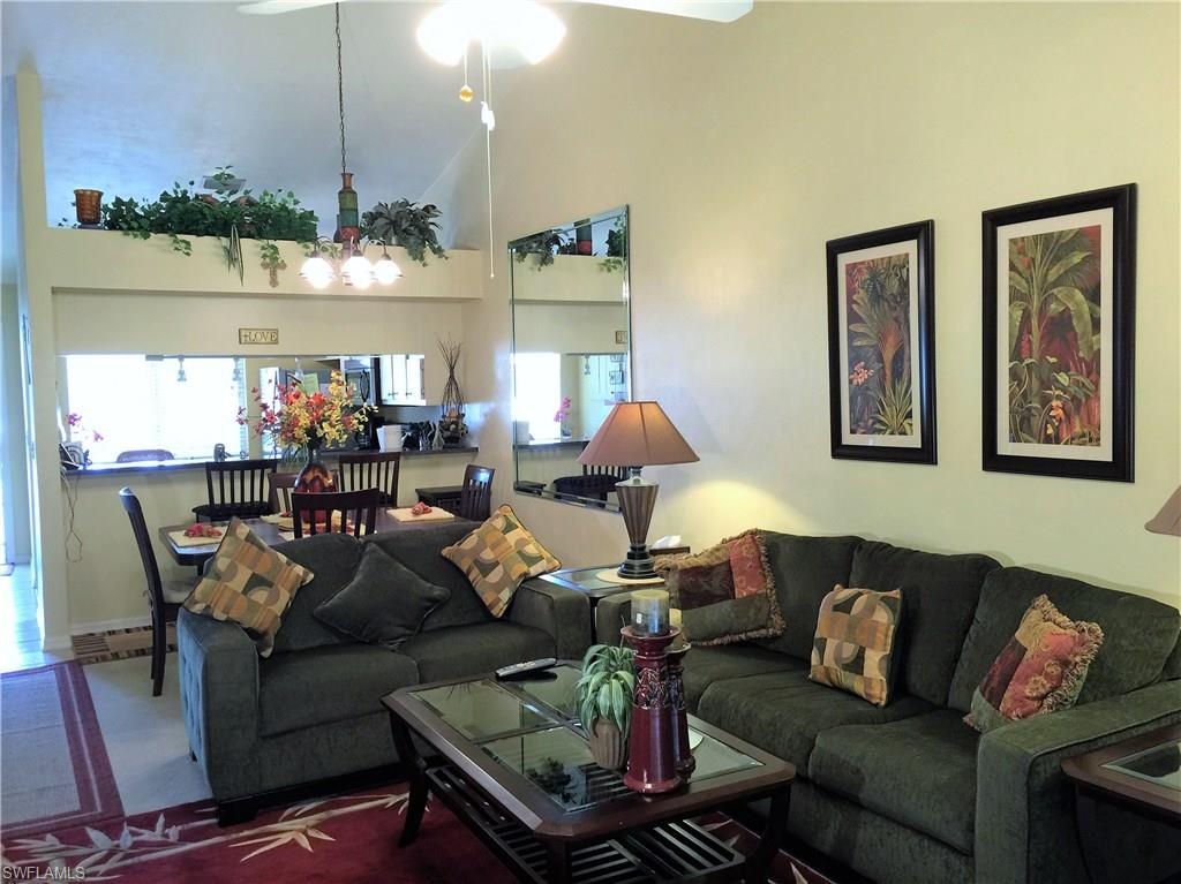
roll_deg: +0.1
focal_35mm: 29
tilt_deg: -4.7
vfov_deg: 48.2
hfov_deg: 61.7
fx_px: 989
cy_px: 442
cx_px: 590
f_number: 2.2
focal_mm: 4.15
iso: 64
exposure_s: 1/15
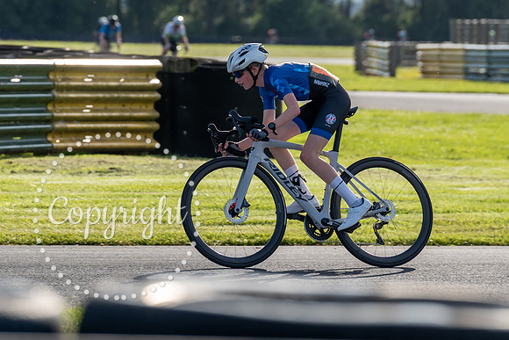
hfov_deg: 5.9
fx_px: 4966
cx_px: 210
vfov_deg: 3.9
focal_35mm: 351
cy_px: 145
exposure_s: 1/1000
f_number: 5
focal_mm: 200
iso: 200
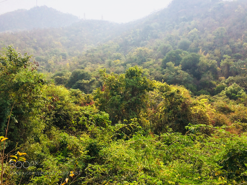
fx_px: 207
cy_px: 92
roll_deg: +2.5
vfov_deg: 48.2
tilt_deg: +2.7
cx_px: 124
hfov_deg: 61.7
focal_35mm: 29
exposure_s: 1/1053
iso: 32
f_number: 2.2
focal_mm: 4.15
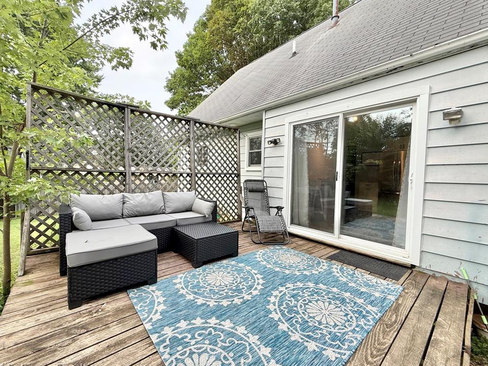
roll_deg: -1.2
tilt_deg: -1.1
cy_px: 182
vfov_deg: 81.7
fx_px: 211
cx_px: 229
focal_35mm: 15
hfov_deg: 98.0
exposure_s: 1/211
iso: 50
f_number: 2.2
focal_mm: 2.22
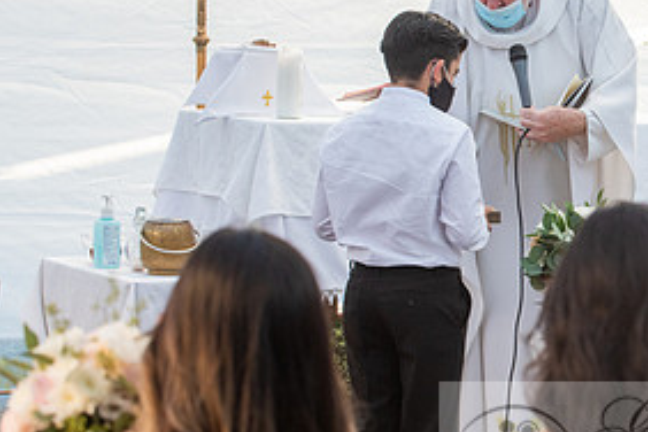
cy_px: 219
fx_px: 3654
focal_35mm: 203
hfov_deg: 10.1
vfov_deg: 6.8
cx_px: 627
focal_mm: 98
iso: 800
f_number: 6.3
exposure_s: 1/125
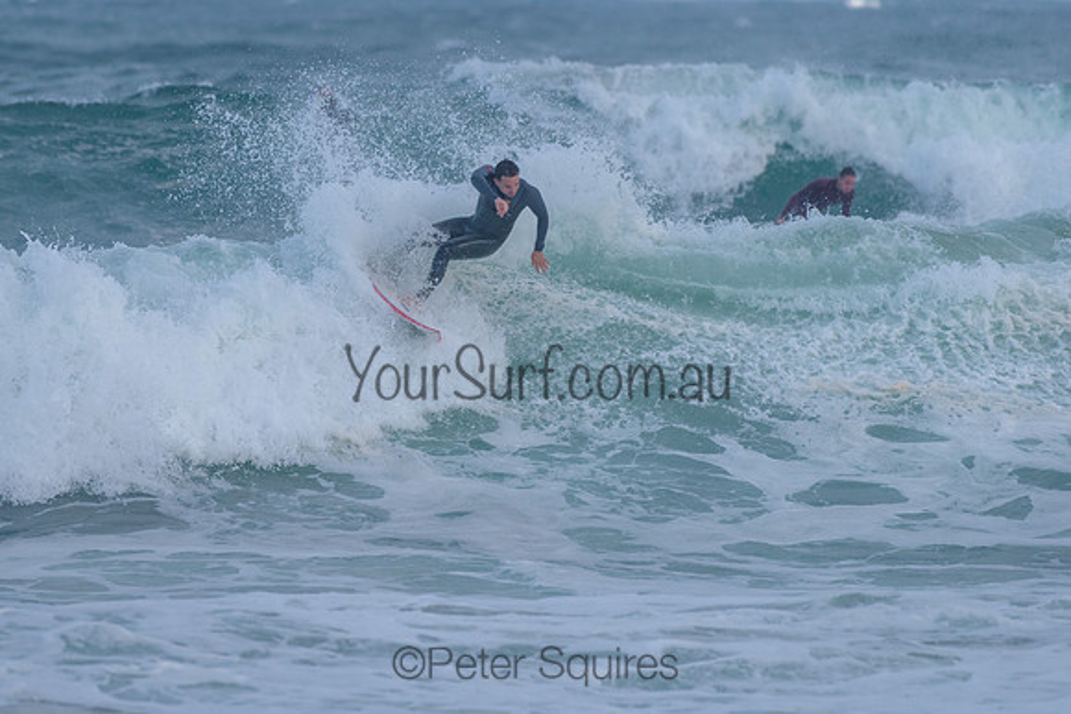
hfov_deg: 3.4
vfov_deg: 2.2
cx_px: 417
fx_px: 18227
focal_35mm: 613
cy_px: 279
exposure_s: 1/2000
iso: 400
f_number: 5.6
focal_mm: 500
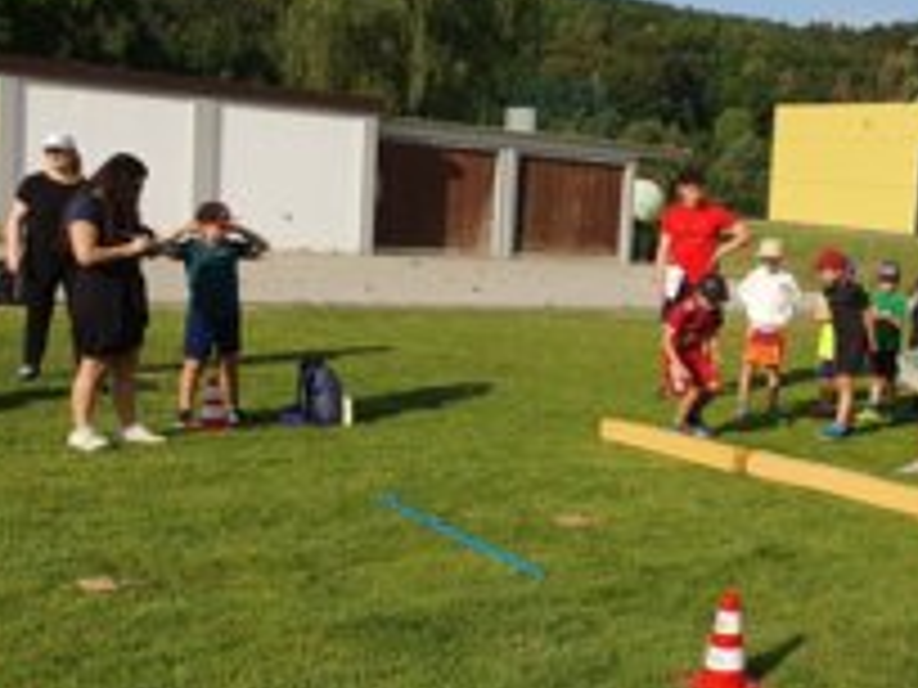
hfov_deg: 34.8
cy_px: 319
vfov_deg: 28.6
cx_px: 868
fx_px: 1352
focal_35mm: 51
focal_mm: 4.32
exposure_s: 1/2256
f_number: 2.4
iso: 50
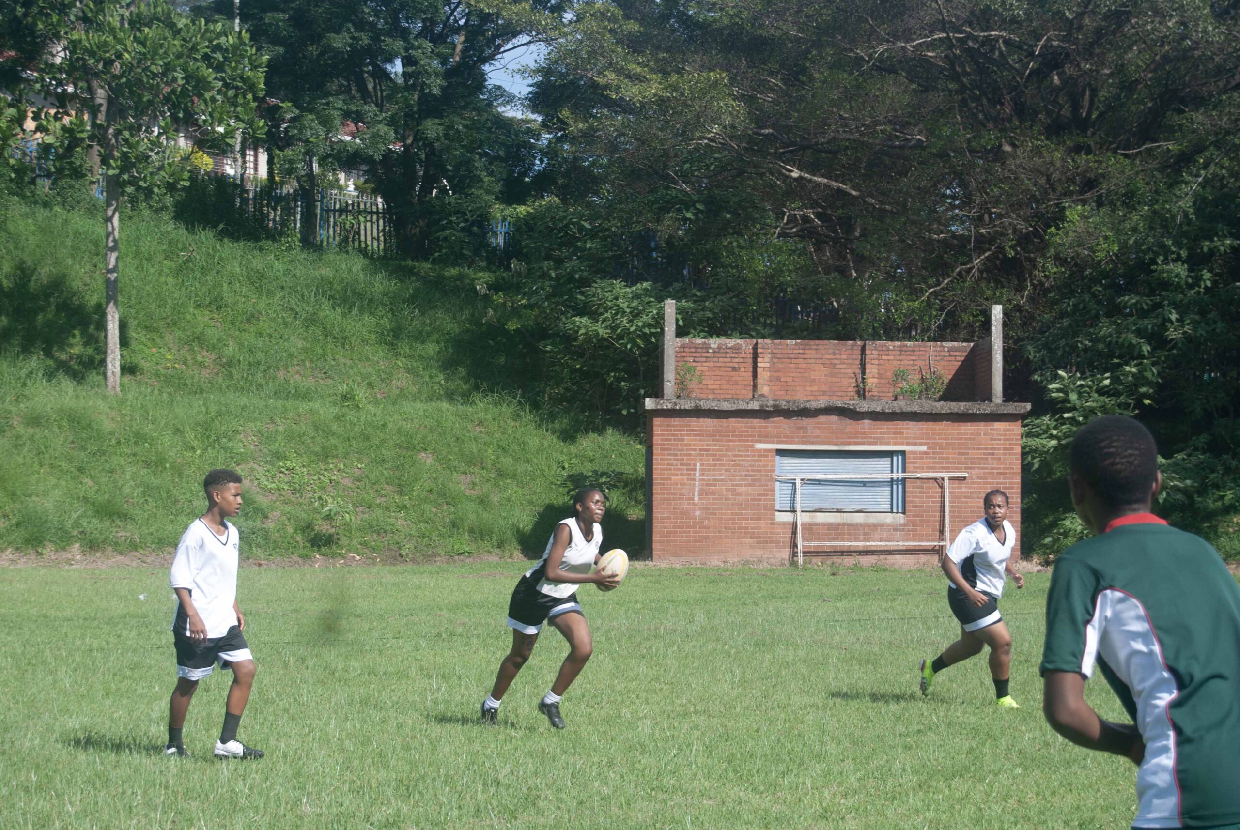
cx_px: 620
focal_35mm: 82
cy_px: 415
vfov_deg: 16.6
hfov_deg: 24.6
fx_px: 2845
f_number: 7.1
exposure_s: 1/200
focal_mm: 55
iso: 100
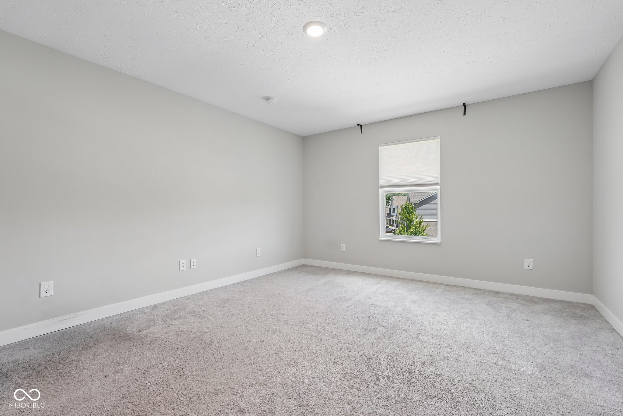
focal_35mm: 16
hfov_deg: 96.7
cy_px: 208
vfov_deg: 73.7
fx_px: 277
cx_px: 312
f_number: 8
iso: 1000
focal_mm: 16
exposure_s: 1/30
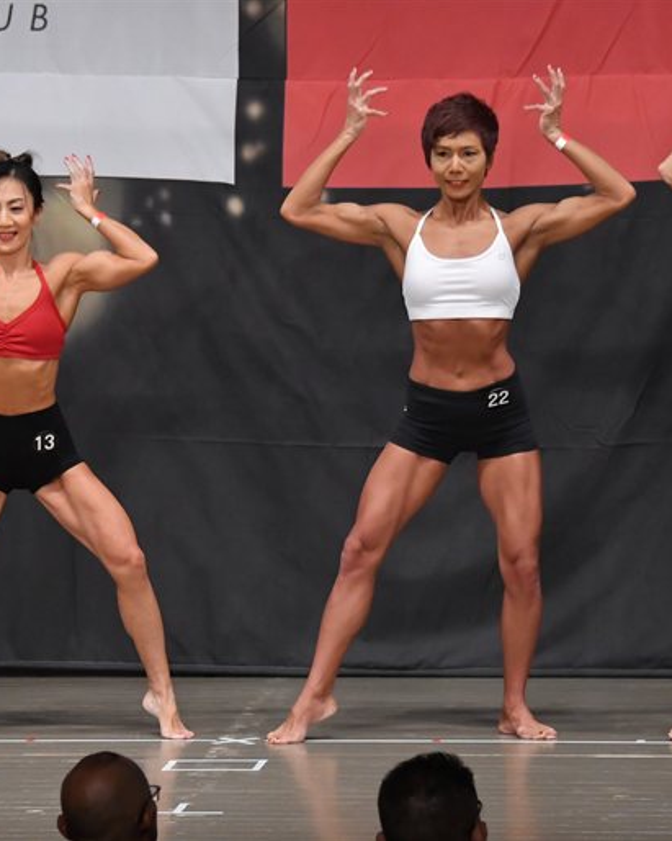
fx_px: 7112
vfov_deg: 6.8
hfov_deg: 5.4
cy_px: 420
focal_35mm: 286
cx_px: 143
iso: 4000
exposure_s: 1/400
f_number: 5.6
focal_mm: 135
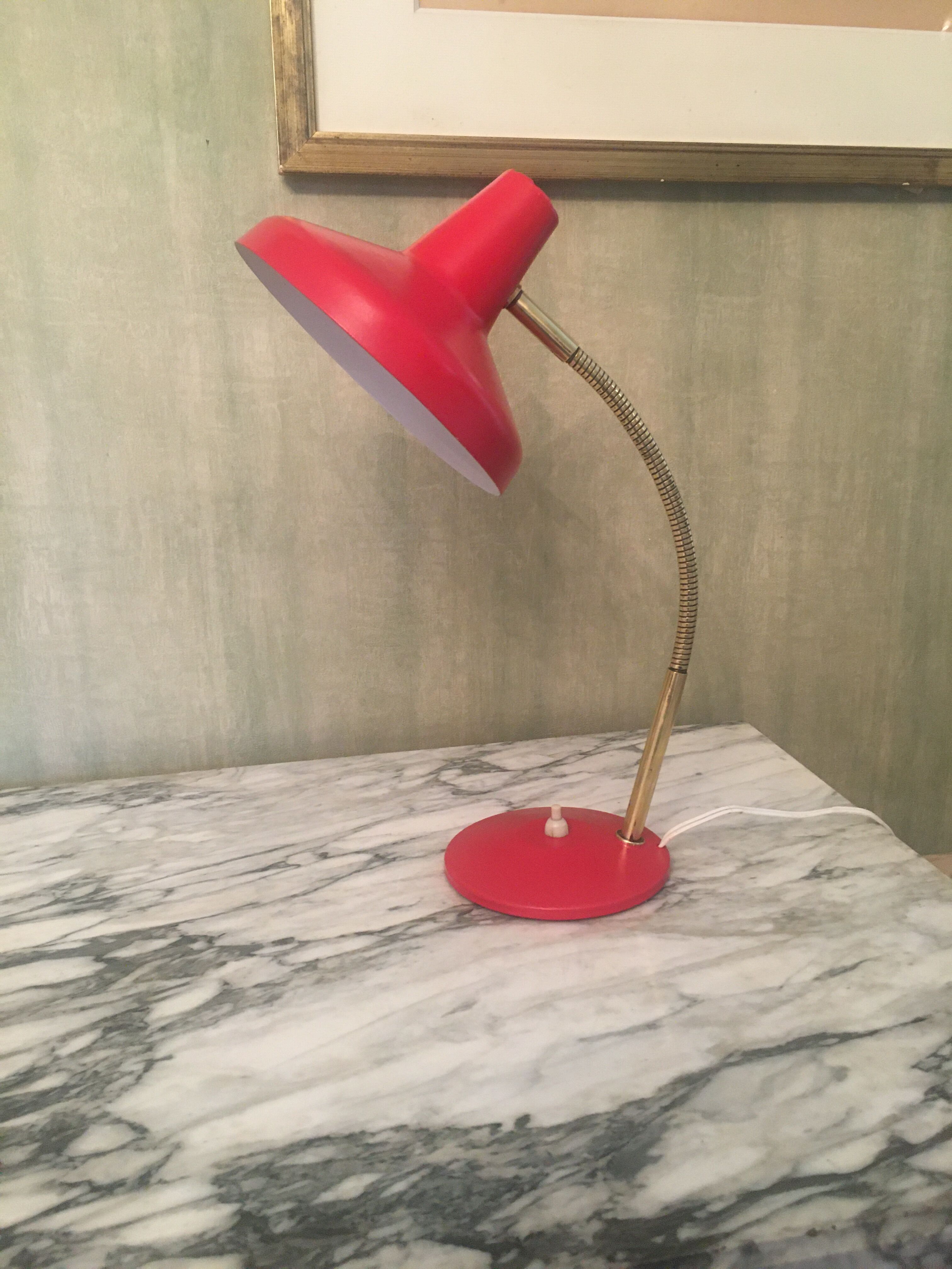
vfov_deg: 61.7
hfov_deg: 48.2
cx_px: 476
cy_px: 634
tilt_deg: -15.3
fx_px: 1063
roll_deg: +0.4
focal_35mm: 29
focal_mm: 4.15
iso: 200
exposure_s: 1/33
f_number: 2.2
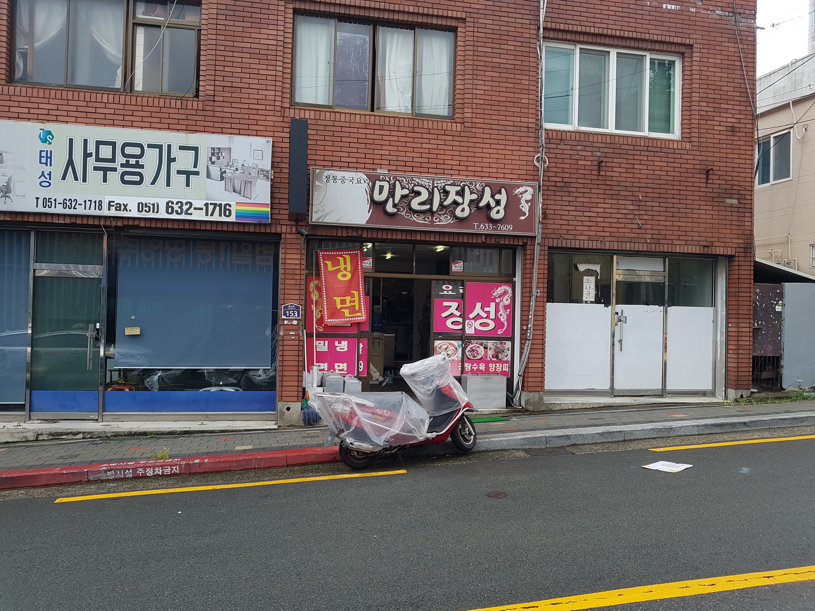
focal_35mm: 26
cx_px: 408
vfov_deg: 53.1
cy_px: 306
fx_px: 612
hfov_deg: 67.3
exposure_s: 1/860
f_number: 1.7
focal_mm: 4.2
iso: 50
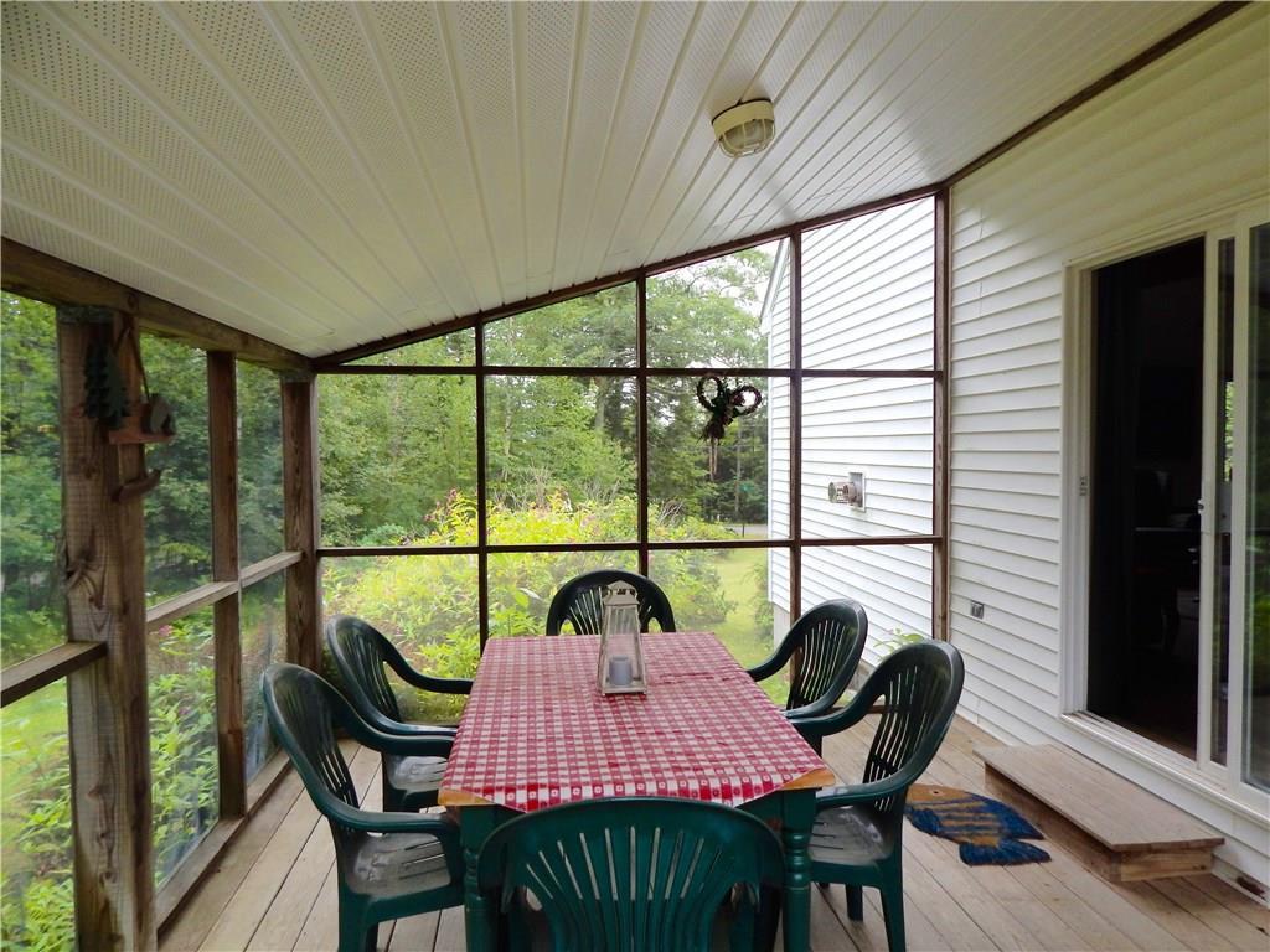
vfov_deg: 58.9
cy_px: 476
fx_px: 844
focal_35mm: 23
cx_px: 635
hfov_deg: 73.9
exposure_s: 1/320
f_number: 3
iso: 125
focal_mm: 4
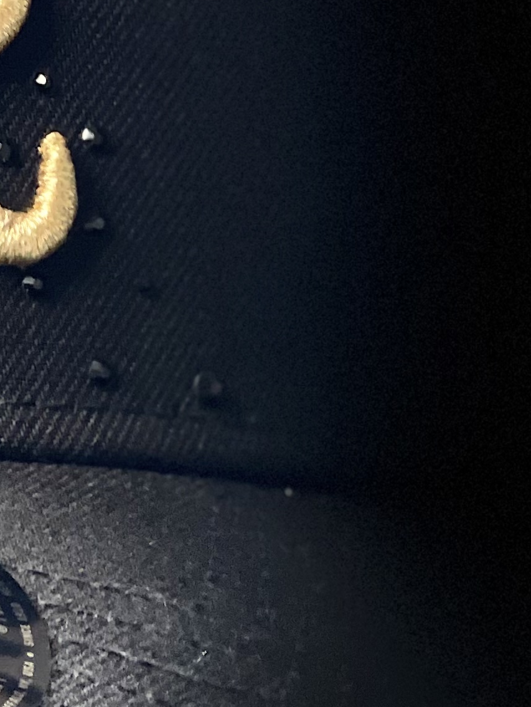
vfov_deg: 8.7
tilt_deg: -16.8
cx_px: -116
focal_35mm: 227
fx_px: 4642
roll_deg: -2.3
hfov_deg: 6.5
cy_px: 239
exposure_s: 1/40
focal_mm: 7.5
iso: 320
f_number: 2.2
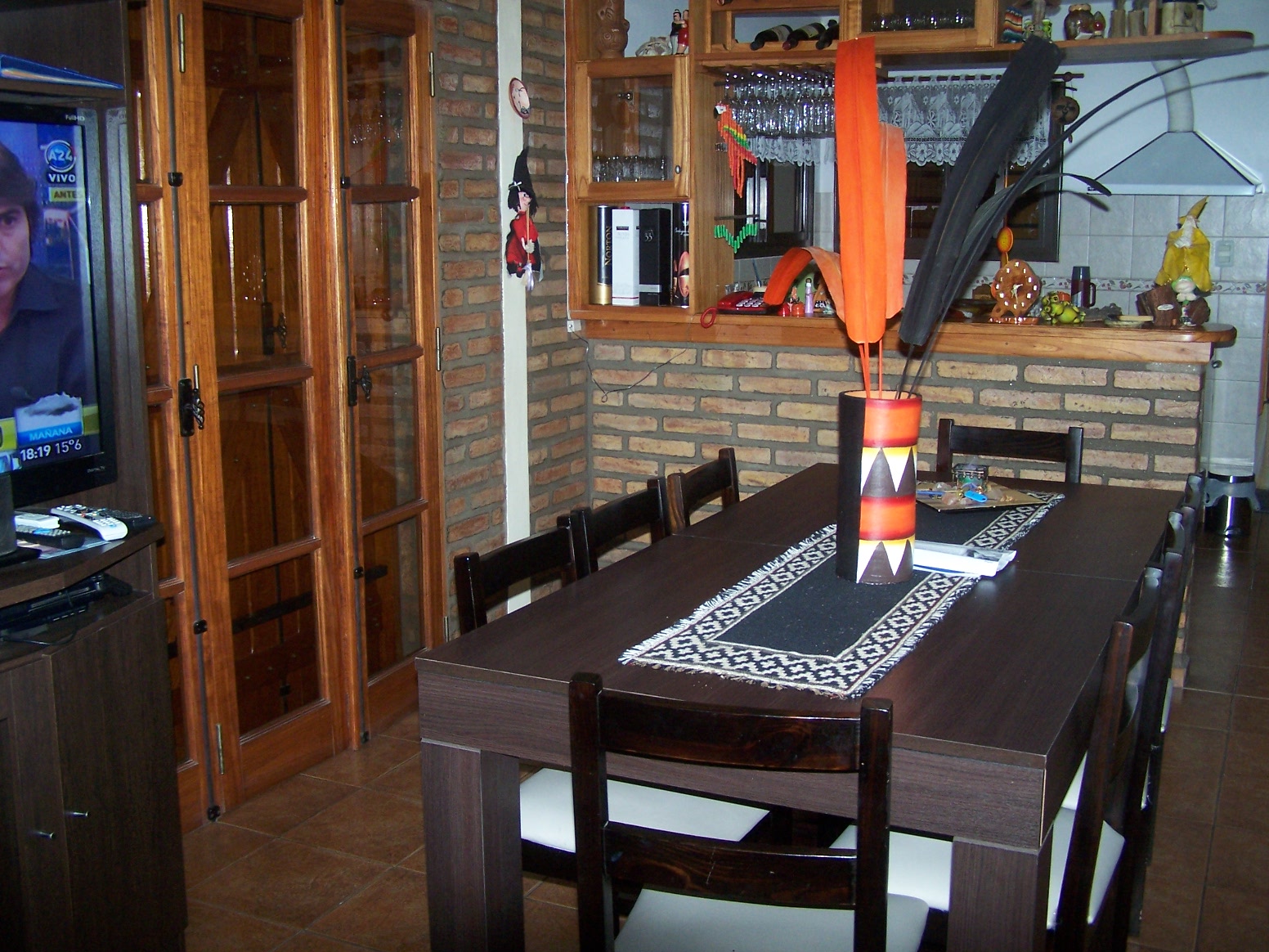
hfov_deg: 49.0
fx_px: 1393
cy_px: 476
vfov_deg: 37.7
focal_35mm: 38
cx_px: 634
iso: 140
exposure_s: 1/60
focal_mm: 6.3
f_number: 2.8
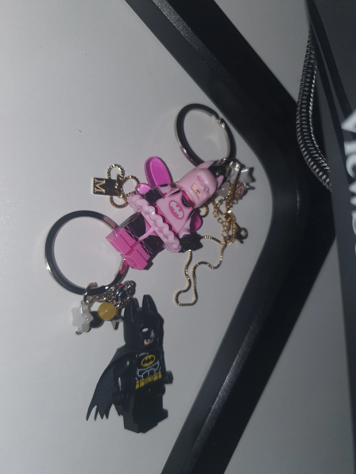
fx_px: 357
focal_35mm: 26
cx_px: 178
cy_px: 237
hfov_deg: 53.1
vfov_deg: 67.3
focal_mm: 4.32
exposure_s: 1/1244
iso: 50
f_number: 1.5
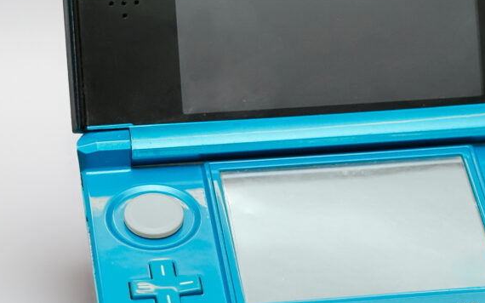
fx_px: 1863
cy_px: 128
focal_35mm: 141
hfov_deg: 14.8
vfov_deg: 9.3
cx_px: 317
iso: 800
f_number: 8
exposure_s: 1/60
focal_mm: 77
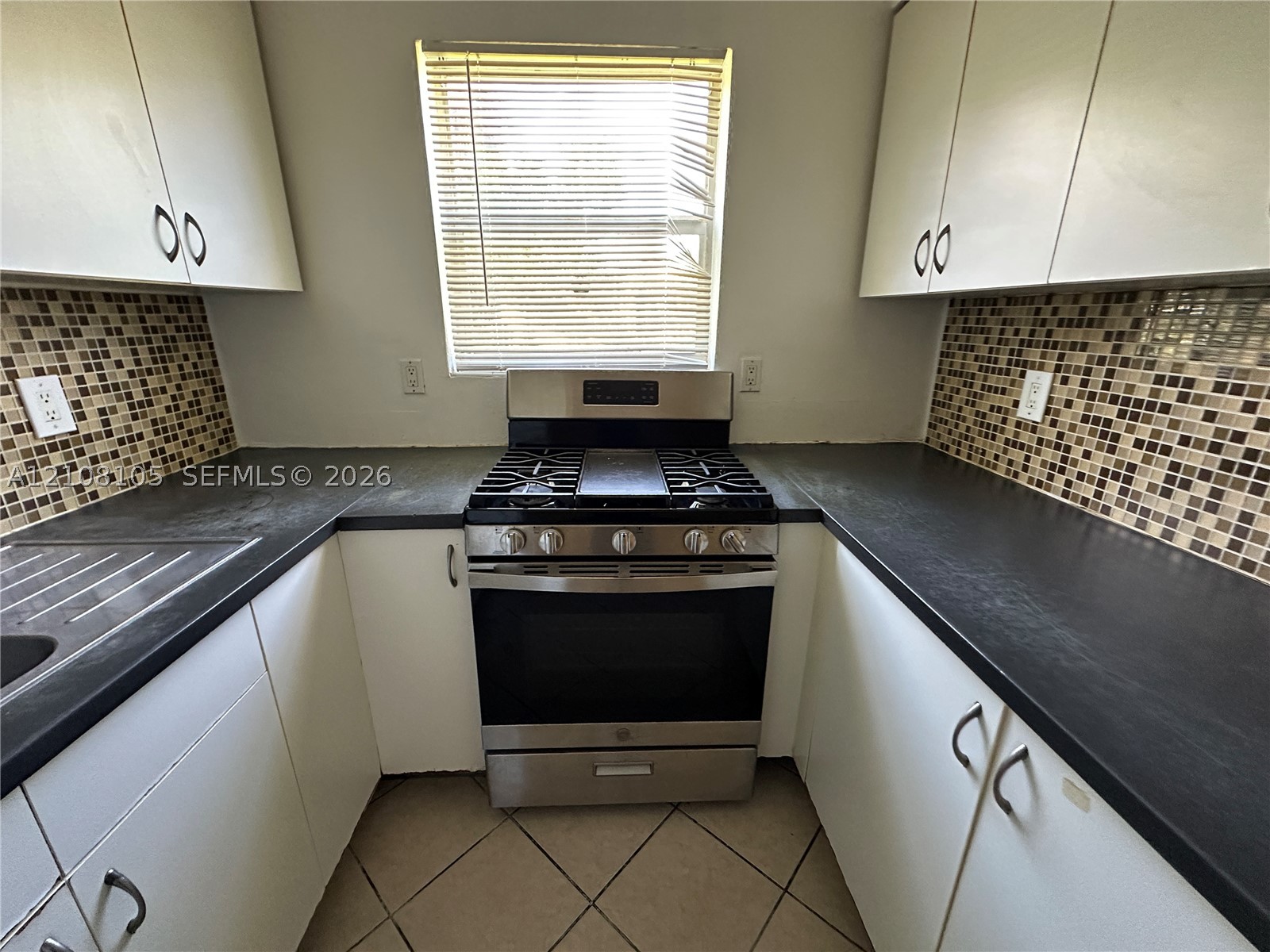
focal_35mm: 14
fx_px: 514
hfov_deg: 102.1
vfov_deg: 85.7
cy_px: 476
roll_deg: -1.7
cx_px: 635
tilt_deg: -18.7
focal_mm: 2.22
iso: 500
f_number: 2.2
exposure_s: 1/60
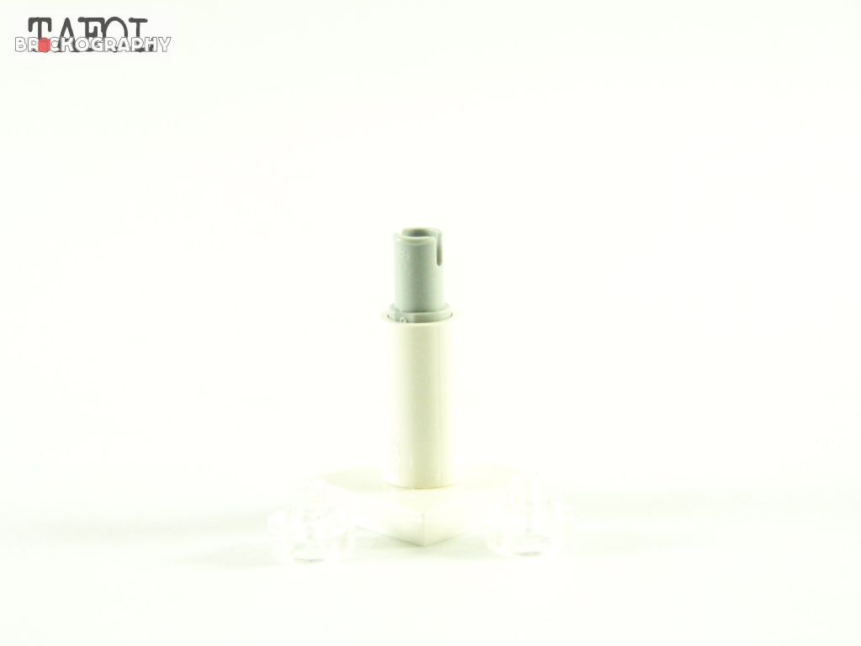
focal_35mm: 117
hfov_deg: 16.8
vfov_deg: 12.7
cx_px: 430
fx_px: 2910
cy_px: 323
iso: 400
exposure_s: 1/60
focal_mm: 19.4
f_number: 3.6
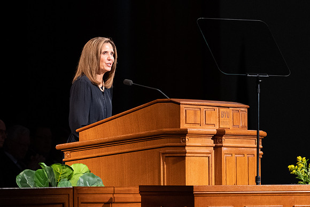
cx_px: 218
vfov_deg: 3.5
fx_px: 3341
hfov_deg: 5.3
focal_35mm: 388
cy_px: 80
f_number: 3.2
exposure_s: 1/200
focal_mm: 200
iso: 1600
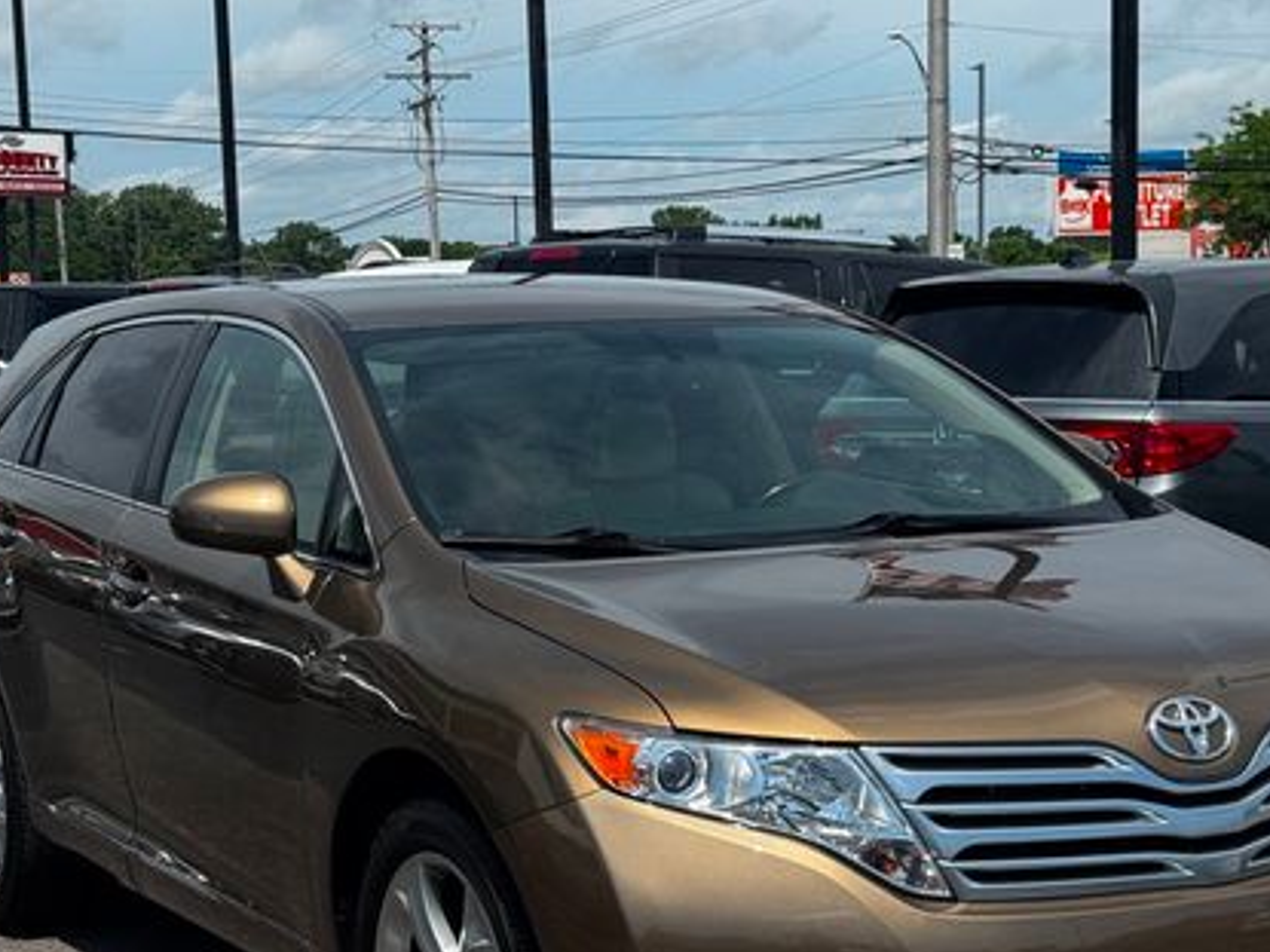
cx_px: 689
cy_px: 683
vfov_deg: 19.8
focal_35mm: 74
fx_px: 2714
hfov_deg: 26.3
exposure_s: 1/4975
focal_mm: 6.76
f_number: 1.78
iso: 64
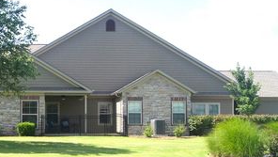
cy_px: 97
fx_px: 391
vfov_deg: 22.6
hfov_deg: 37.5
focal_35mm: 53
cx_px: 48
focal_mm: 20
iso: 800
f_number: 10
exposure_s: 1/640
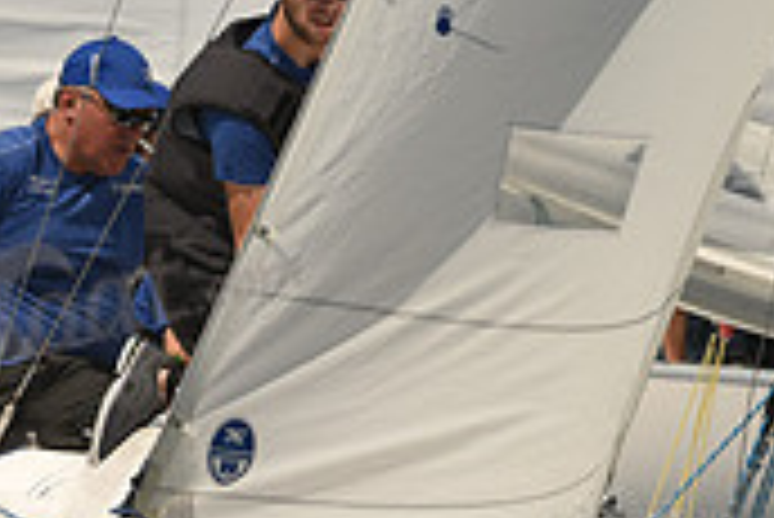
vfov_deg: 1.1
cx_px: 540
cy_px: 507
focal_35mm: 1216
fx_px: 26165
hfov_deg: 1.7
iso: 250
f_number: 8
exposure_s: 1/1000
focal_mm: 360
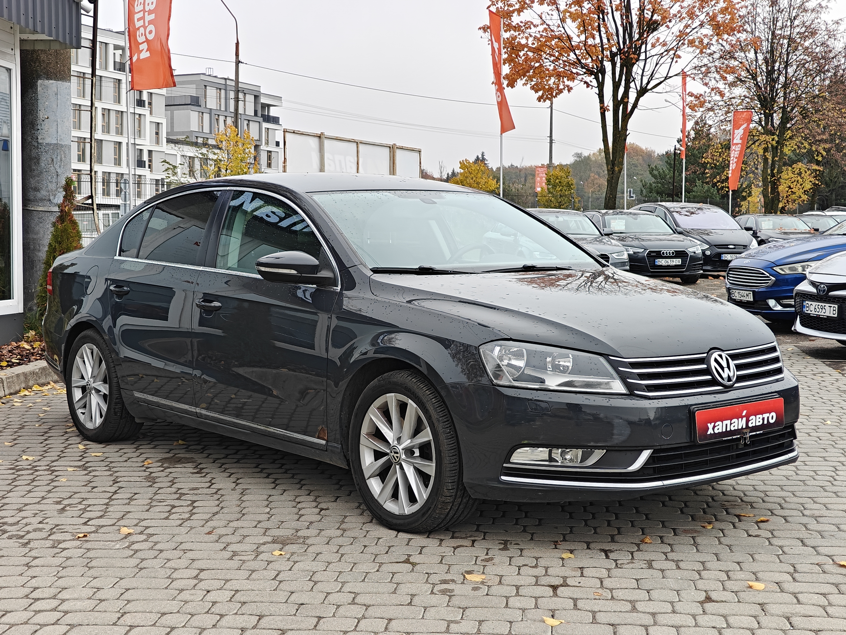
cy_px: 318
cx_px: 423
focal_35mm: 47
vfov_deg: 30.9
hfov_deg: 40.4
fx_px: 1149
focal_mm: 7.08
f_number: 2
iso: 50
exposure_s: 1/483
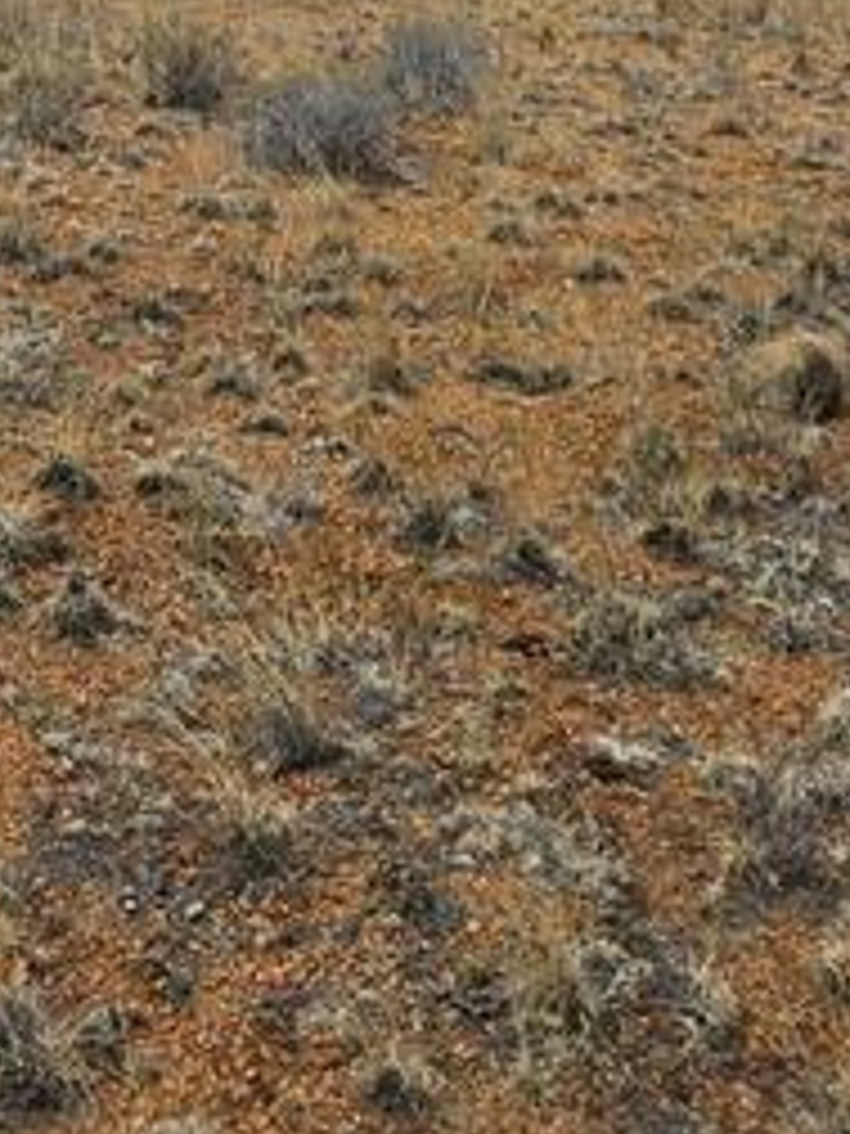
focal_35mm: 70
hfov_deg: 20.9
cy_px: -554
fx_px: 2292
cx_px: 573
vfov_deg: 22.8
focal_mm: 5.4
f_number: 1.8
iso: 25
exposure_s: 1/1714
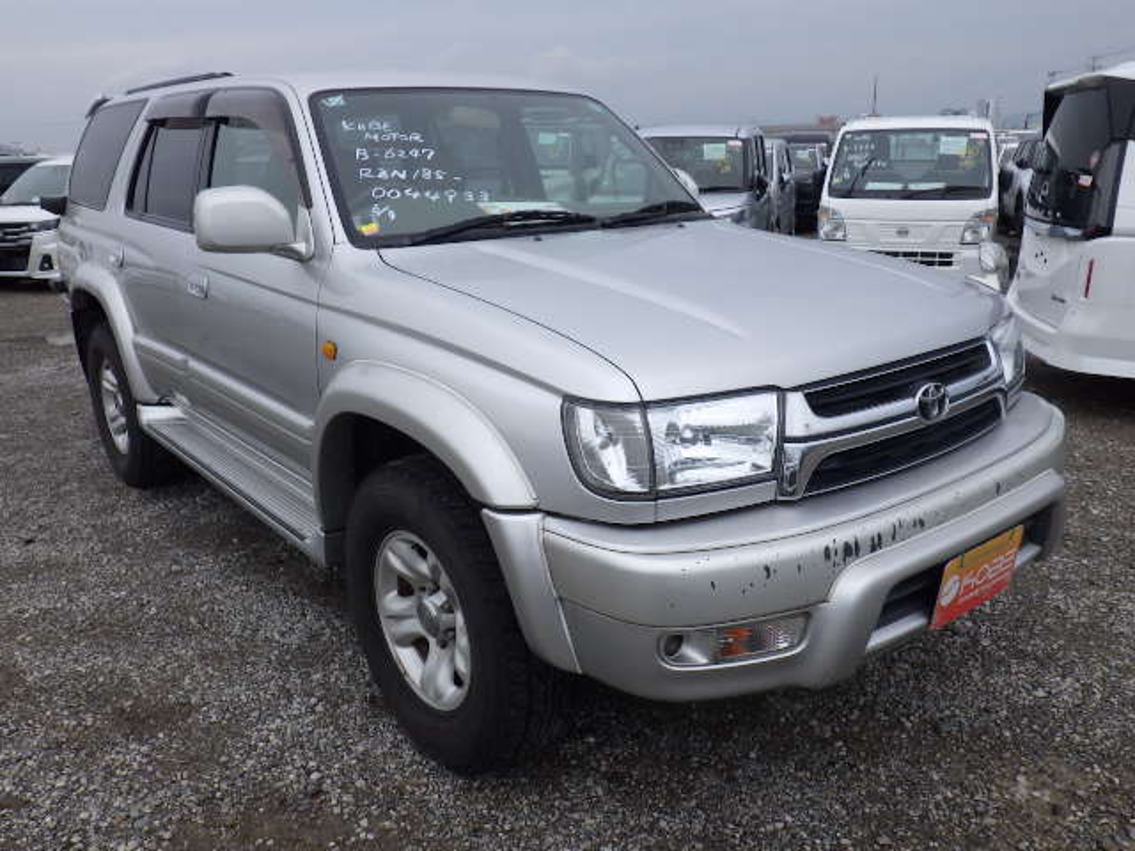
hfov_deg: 63.4
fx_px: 918
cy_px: 426
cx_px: 568
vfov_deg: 49.7
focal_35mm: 28
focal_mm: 5
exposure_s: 1/500
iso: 125
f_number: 4.2
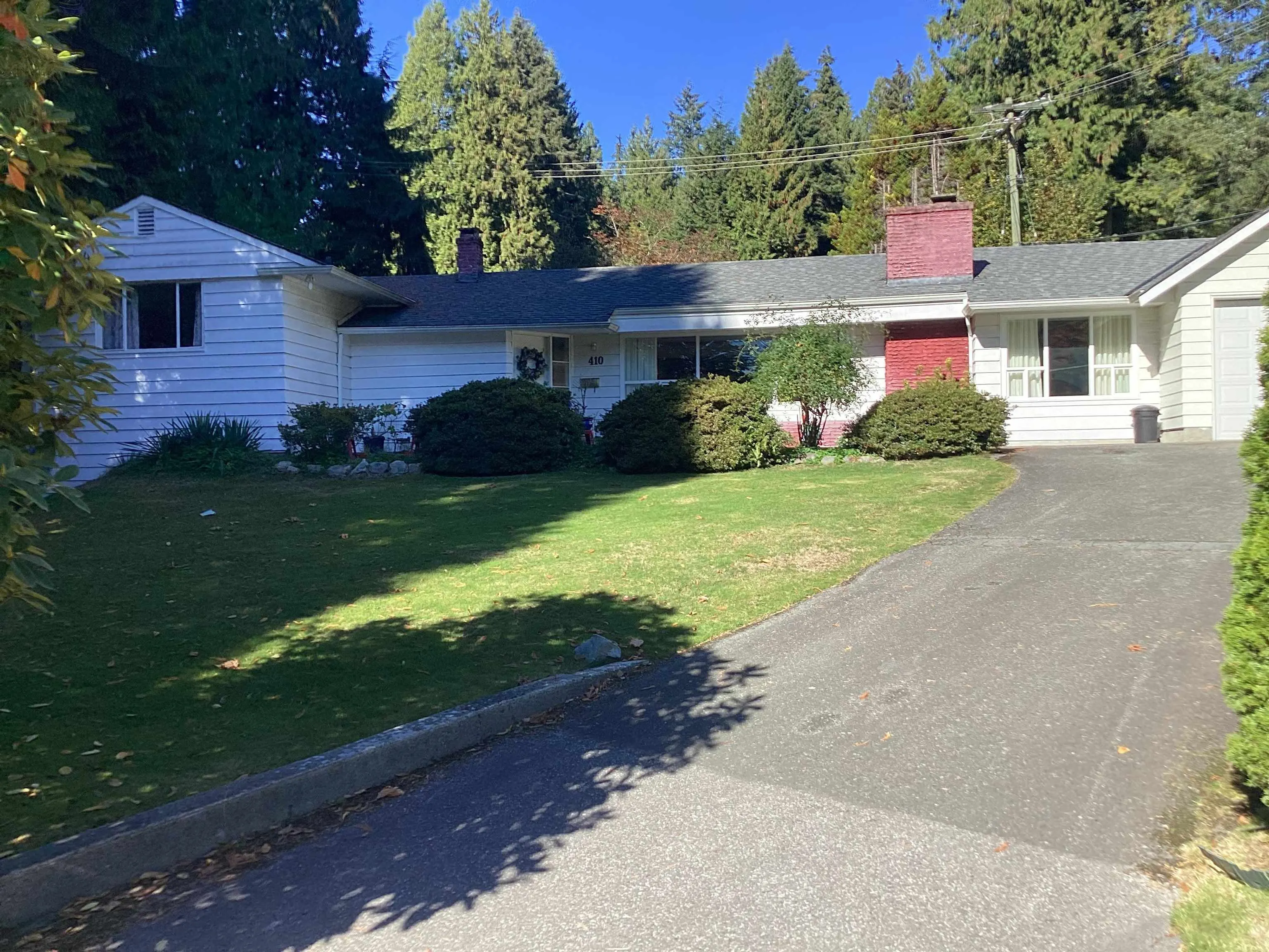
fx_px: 1136
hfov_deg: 58.4
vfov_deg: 45.4
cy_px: 476
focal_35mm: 31
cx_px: 634
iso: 25
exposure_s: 1/491
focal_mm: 3.3
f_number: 2.4
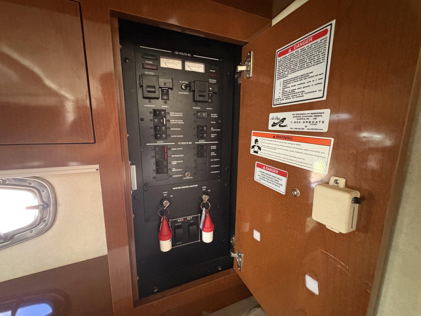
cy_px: 158
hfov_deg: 102.1
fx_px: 170
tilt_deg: -11.0
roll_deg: -1.7
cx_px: 210
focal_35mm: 14
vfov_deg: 85.7
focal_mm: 2.22
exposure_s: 1/30
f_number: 2.2
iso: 1250
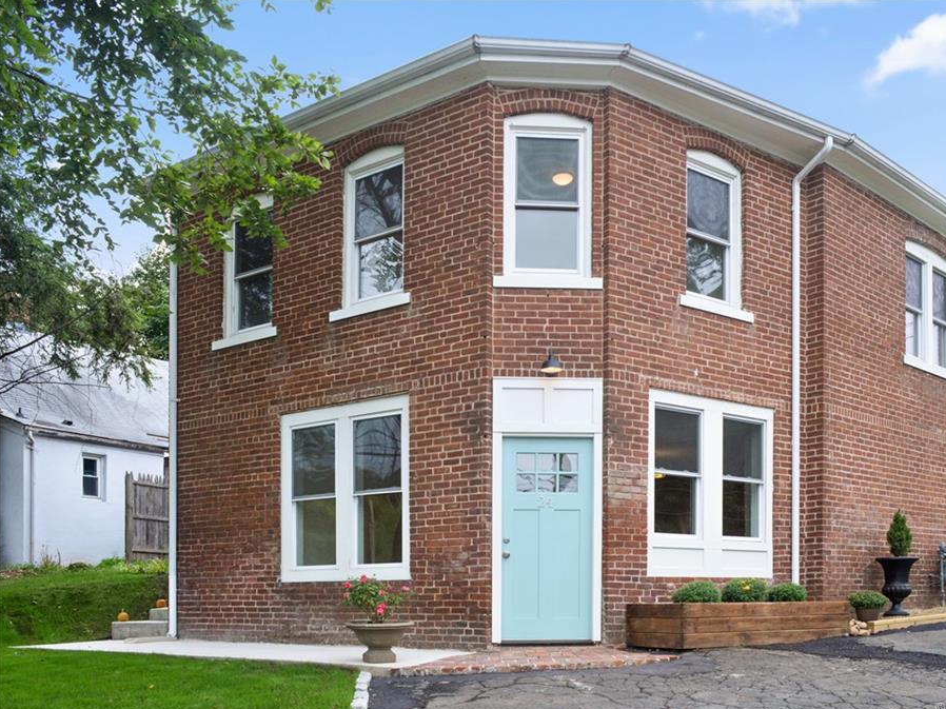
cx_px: 535
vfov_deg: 41.8
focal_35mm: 34
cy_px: 358
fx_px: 929
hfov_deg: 53.8
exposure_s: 1/640
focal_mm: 31
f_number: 9
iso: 1600
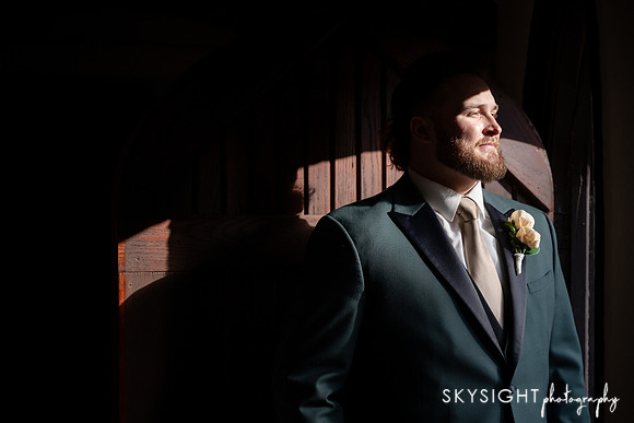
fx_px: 1364
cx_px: 317
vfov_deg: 17.6
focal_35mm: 77
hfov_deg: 26.2
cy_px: 212
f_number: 2.8
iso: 1600
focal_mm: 75
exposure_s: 1/8000
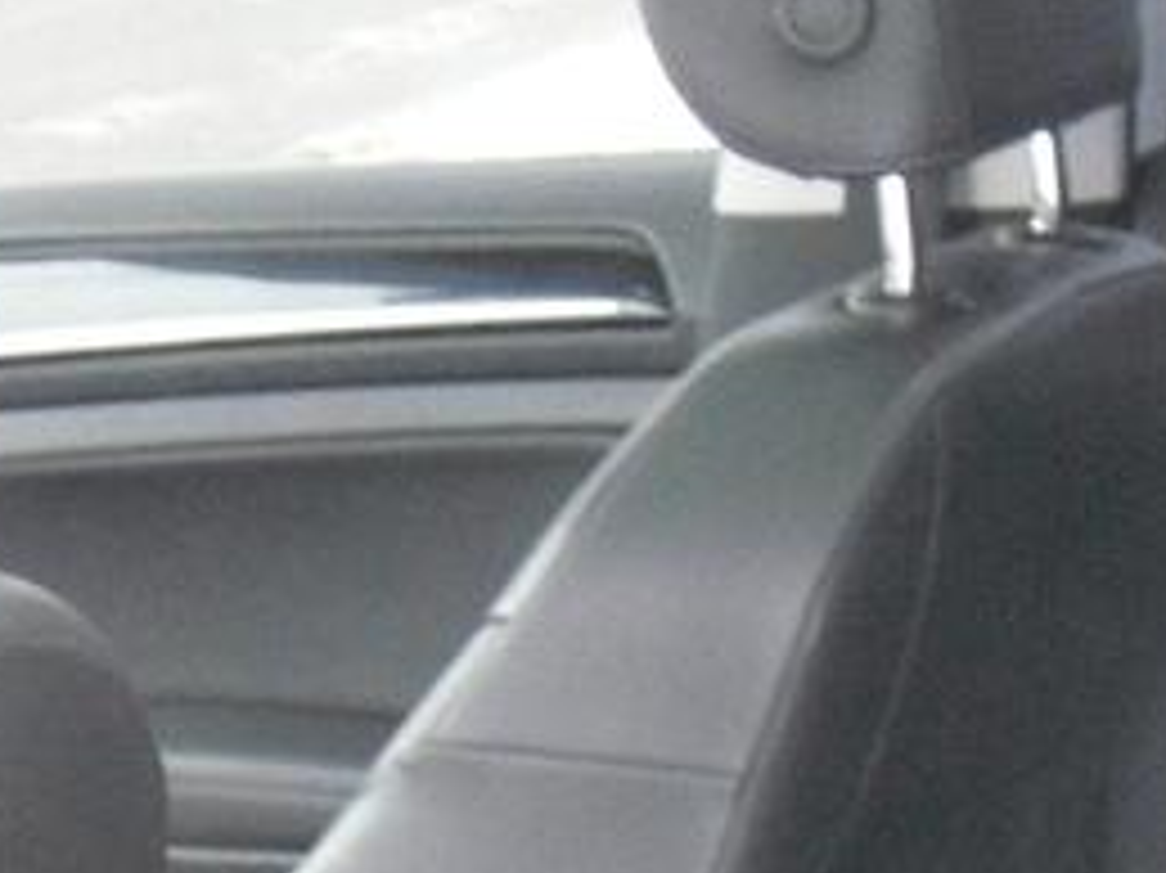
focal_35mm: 173
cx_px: 509
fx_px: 5825
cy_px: 1341
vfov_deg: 8.4
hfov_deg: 11.4
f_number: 3.5
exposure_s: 1/9
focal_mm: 6.3
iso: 400
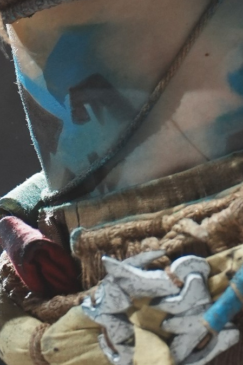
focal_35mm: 581
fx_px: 5885
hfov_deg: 2.4
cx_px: 215
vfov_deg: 3.5
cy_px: -387
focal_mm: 102
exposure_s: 1/500
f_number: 2.8
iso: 400
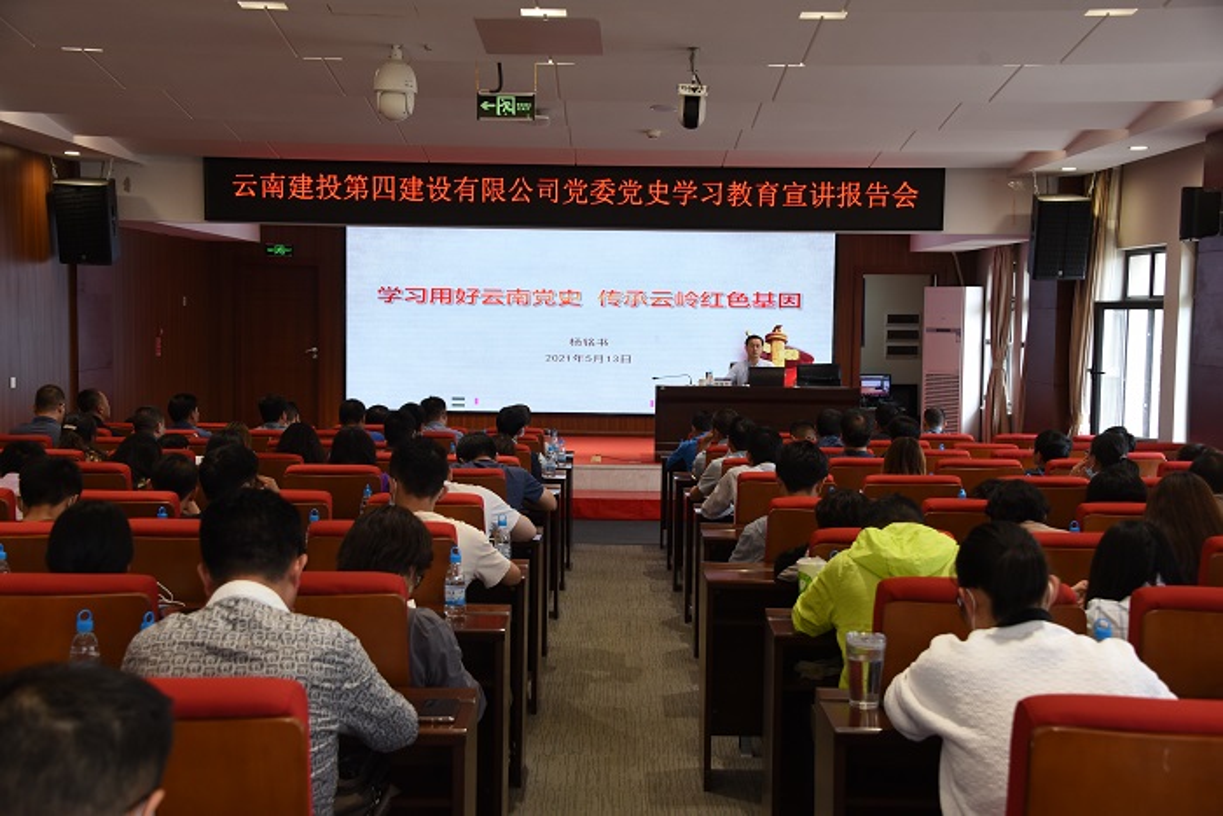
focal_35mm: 48
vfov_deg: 28.1
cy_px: 408
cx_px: 612
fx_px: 1631
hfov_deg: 41.1
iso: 1000
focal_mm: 48
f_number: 5.6
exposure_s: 1/125
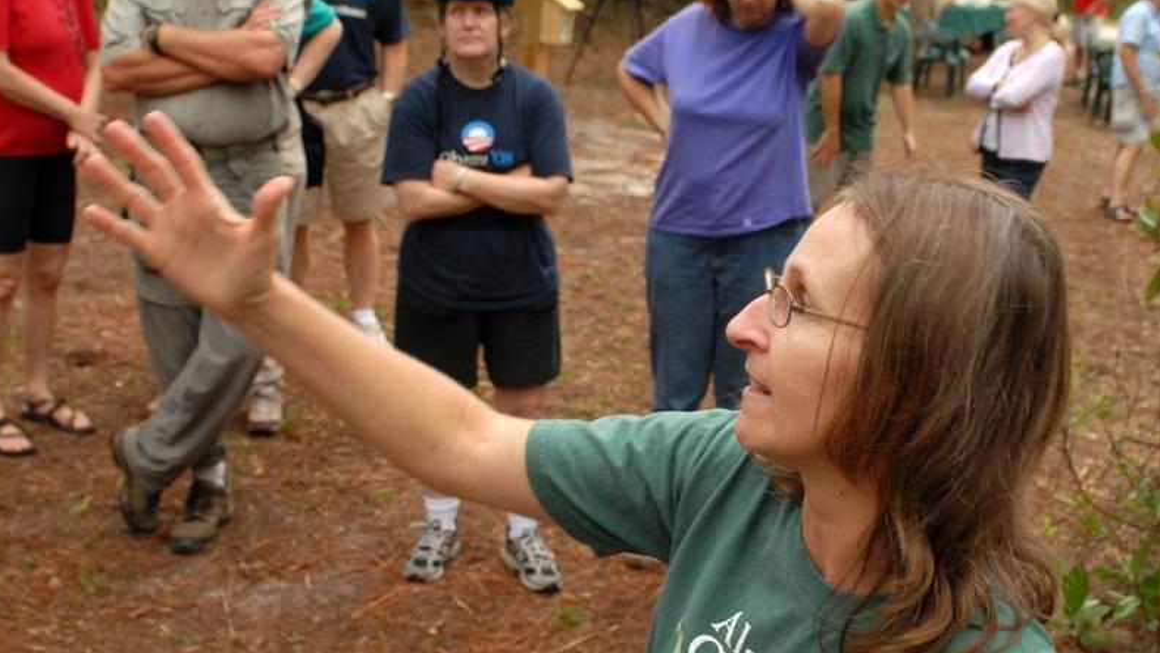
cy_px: 335
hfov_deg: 42.1
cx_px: 598
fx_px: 1507
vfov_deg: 24.4
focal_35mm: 49
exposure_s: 1/100
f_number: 4
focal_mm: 24
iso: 400
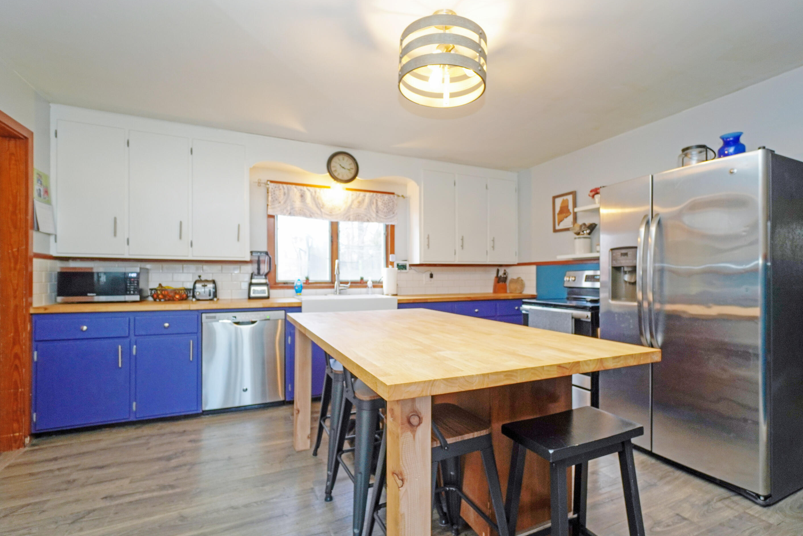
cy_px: 273
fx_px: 357
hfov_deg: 96.6
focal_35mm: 16
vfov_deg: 73.7
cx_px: 425
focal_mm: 10
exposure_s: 1/60
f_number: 4
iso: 500
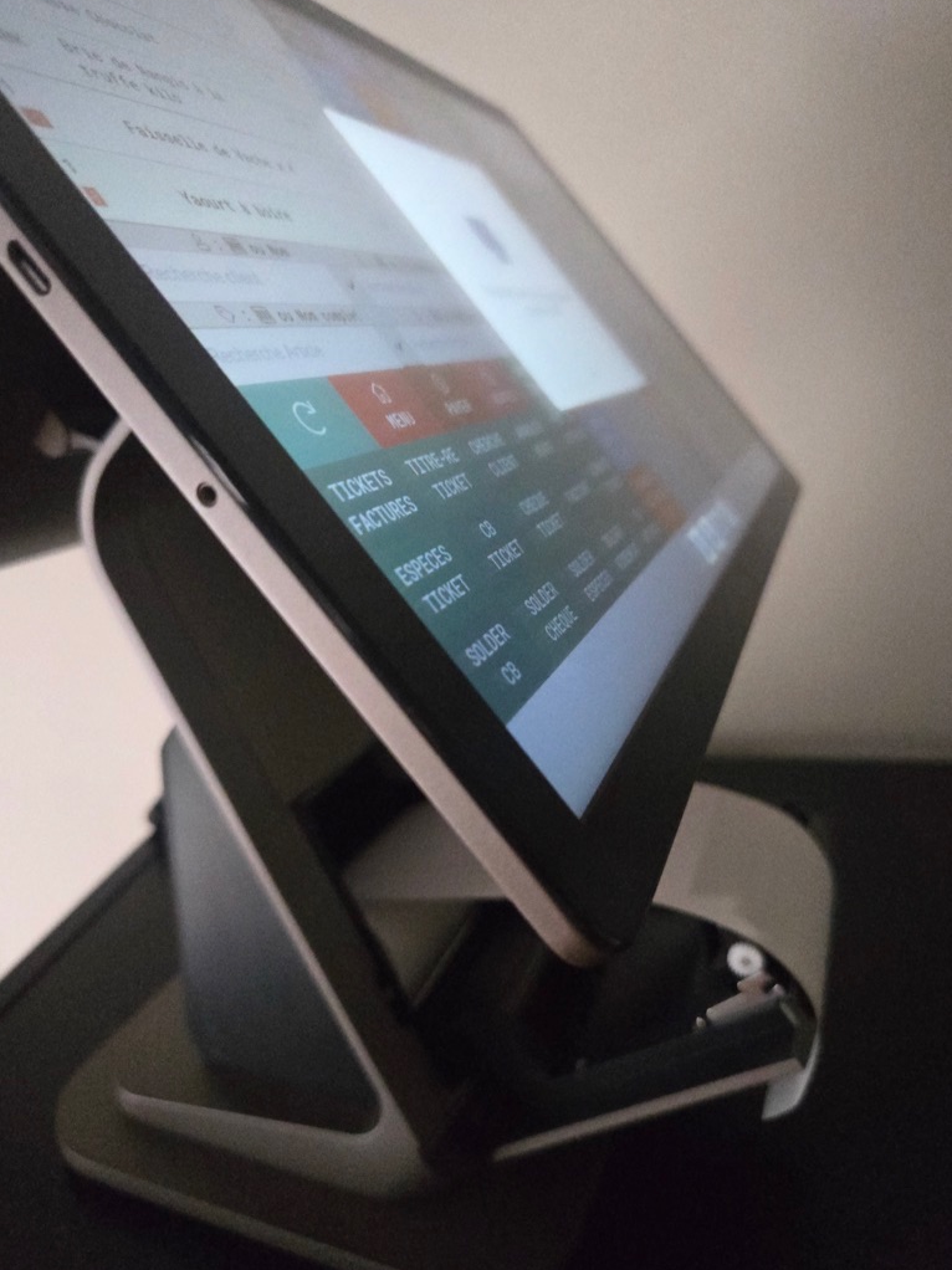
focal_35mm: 24
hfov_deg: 56.8
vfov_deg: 71.6
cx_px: 467
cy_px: 644
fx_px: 880
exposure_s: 1/100
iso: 2500
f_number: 1.8
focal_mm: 5.4
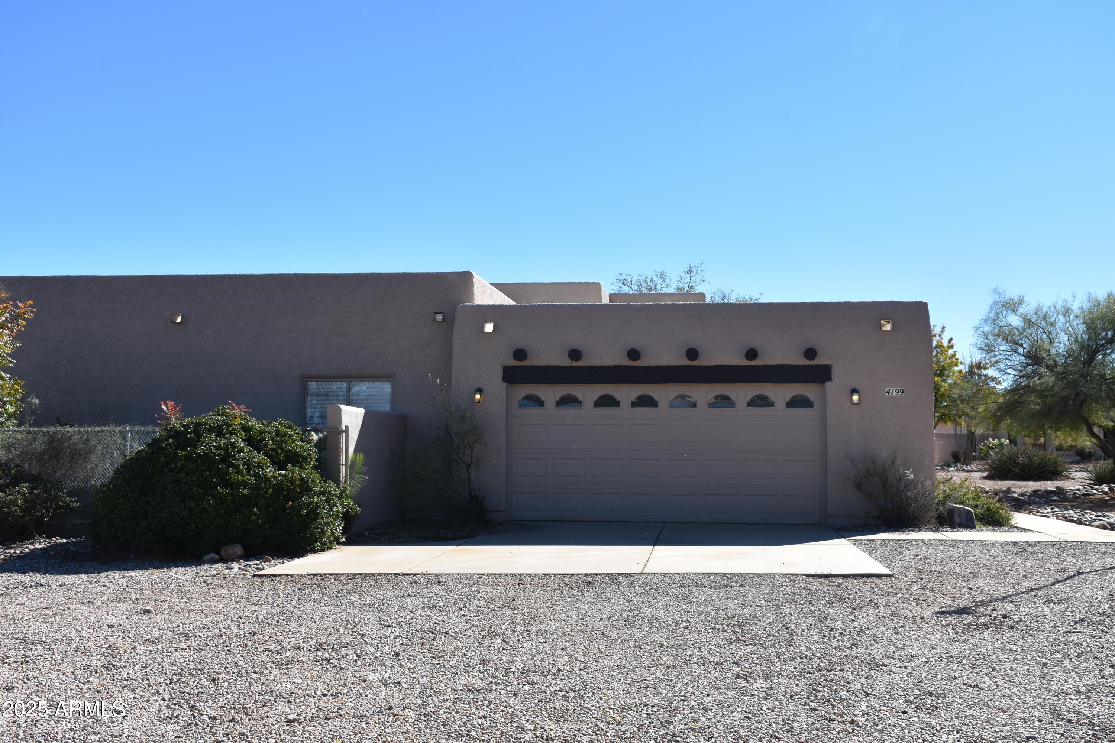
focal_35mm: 39
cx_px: 558
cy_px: 372
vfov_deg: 34.2
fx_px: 1208
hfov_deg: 49.6
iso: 220
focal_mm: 26
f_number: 8
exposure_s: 1/500
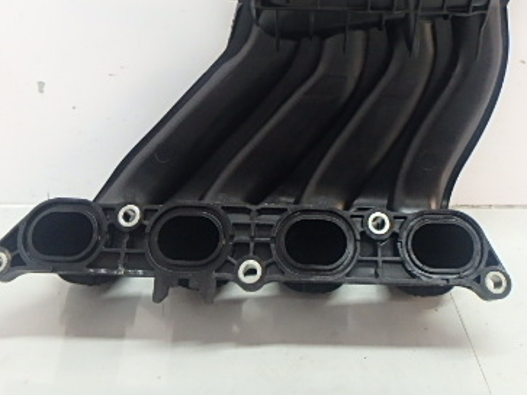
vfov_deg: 36.5
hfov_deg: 50.0
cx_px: 302
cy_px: 48
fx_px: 563
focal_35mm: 37
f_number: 3.5
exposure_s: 1/30
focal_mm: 3.7
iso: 400
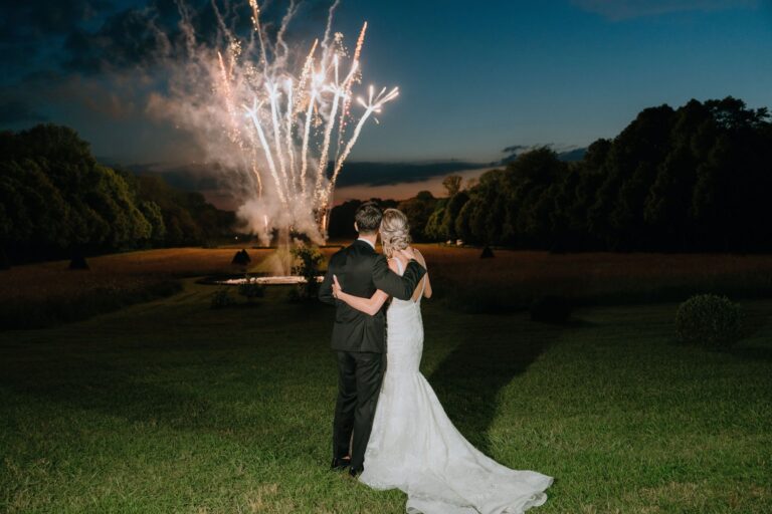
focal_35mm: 30
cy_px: 257
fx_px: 643
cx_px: 386
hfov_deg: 61.9
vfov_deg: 43.6
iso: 320
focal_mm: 30
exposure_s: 1/15
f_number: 2.8
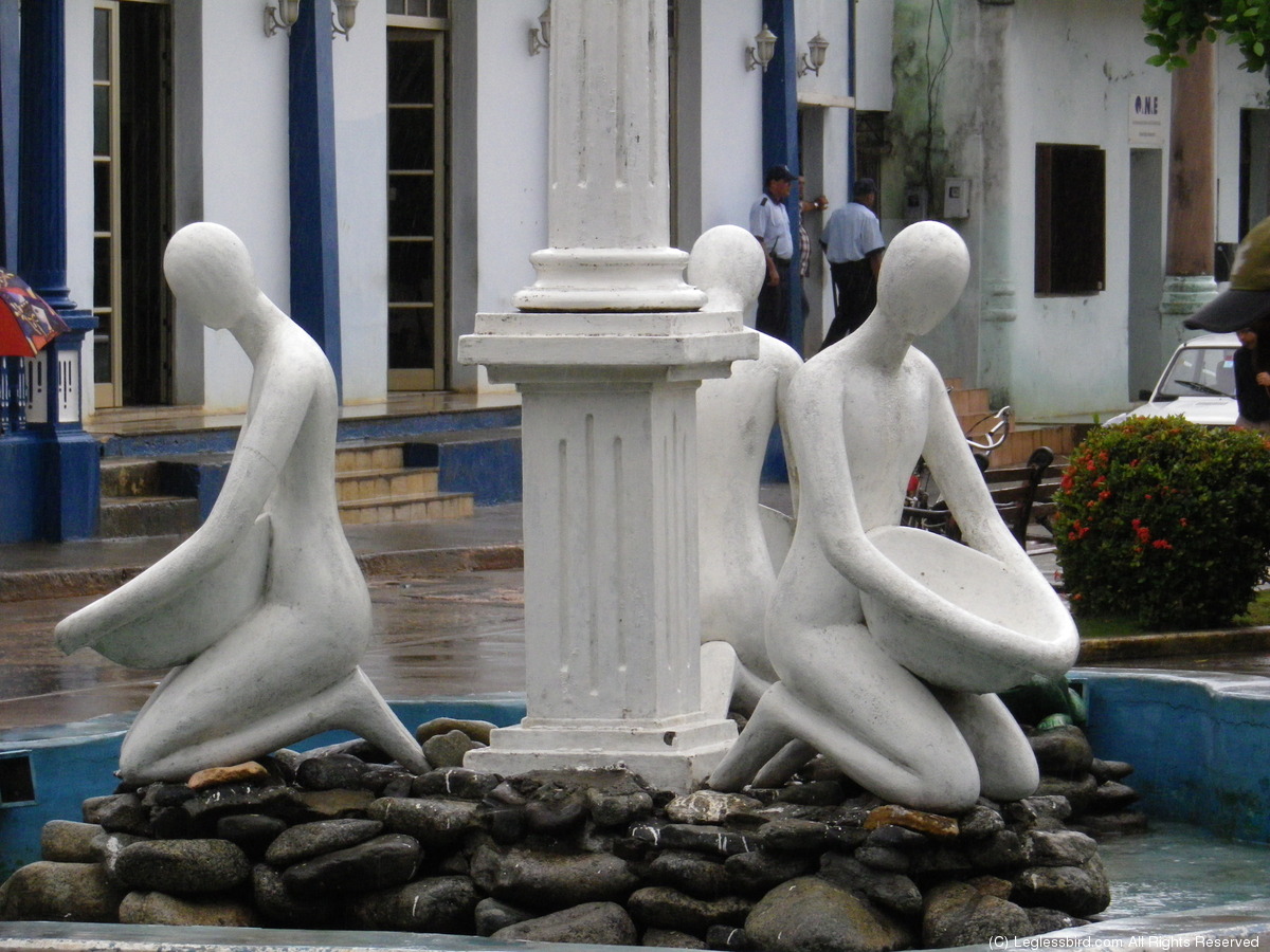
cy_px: 476
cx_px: 635
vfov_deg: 8.3
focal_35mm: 179
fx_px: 6567
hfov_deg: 11.0
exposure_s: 1/125
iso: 500
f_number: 5.7
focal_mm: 31.6
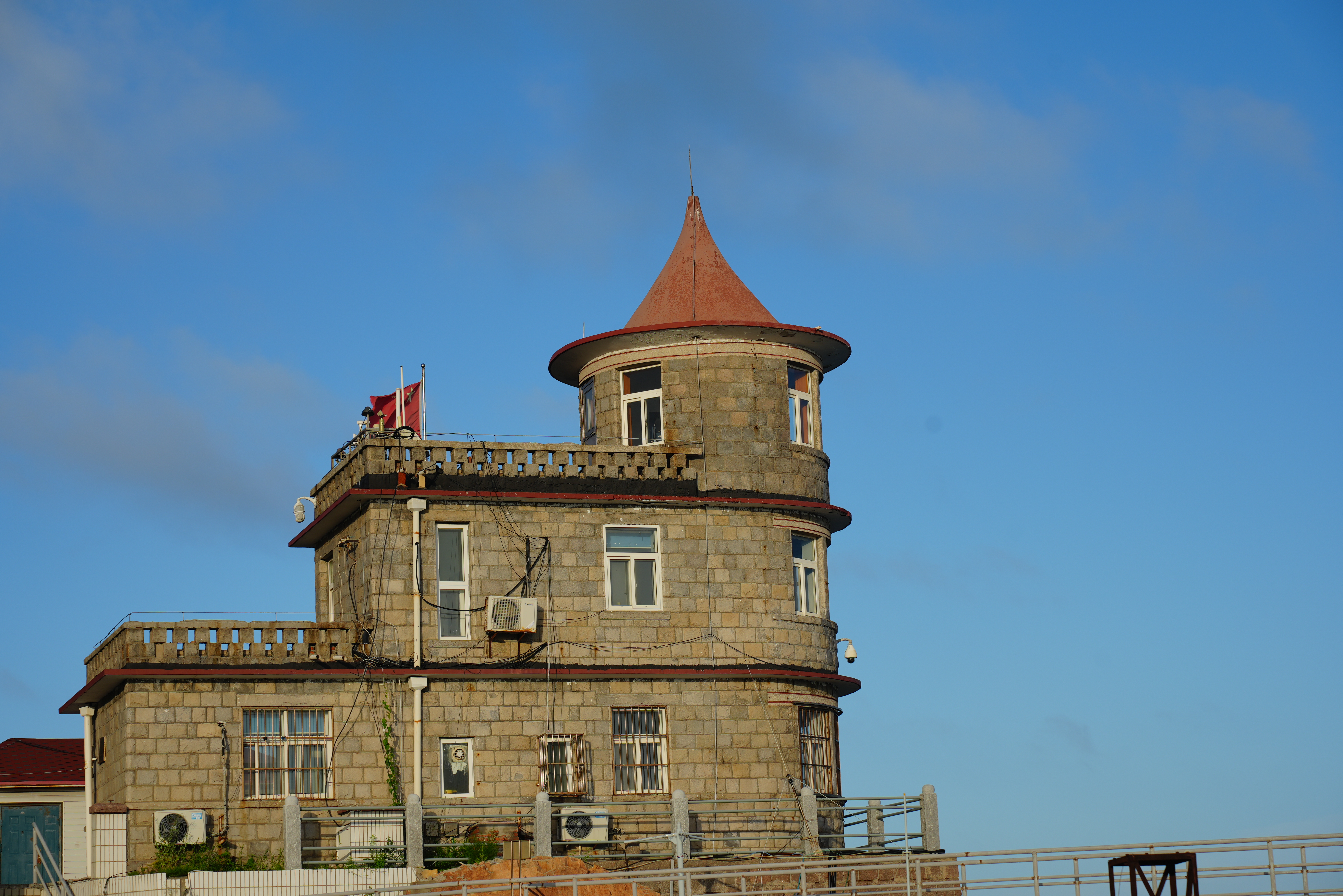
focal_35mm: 77
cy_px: 459
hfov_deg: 26.3
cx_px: 660
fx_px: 2872
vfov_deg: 17.7
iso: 50
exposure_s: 1/250
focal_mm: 75
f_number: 7.1
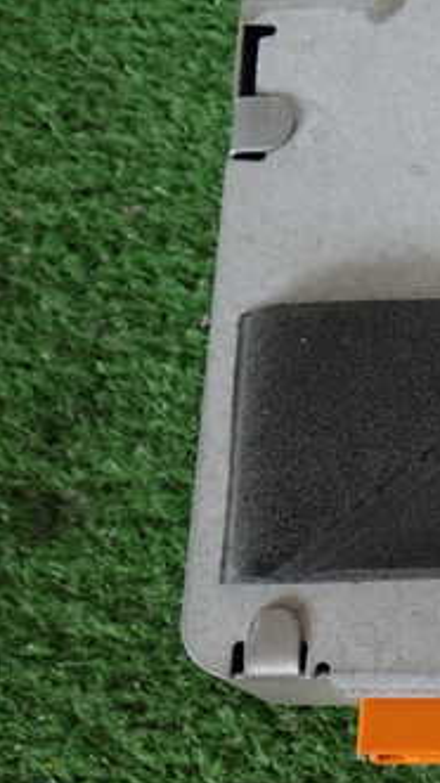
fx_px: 1557
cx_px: 667
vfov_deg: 28.2
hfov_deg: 14.9
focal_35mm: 75
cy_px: 397
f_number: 2.7
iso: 160
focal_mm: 6.83
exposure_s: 1/80
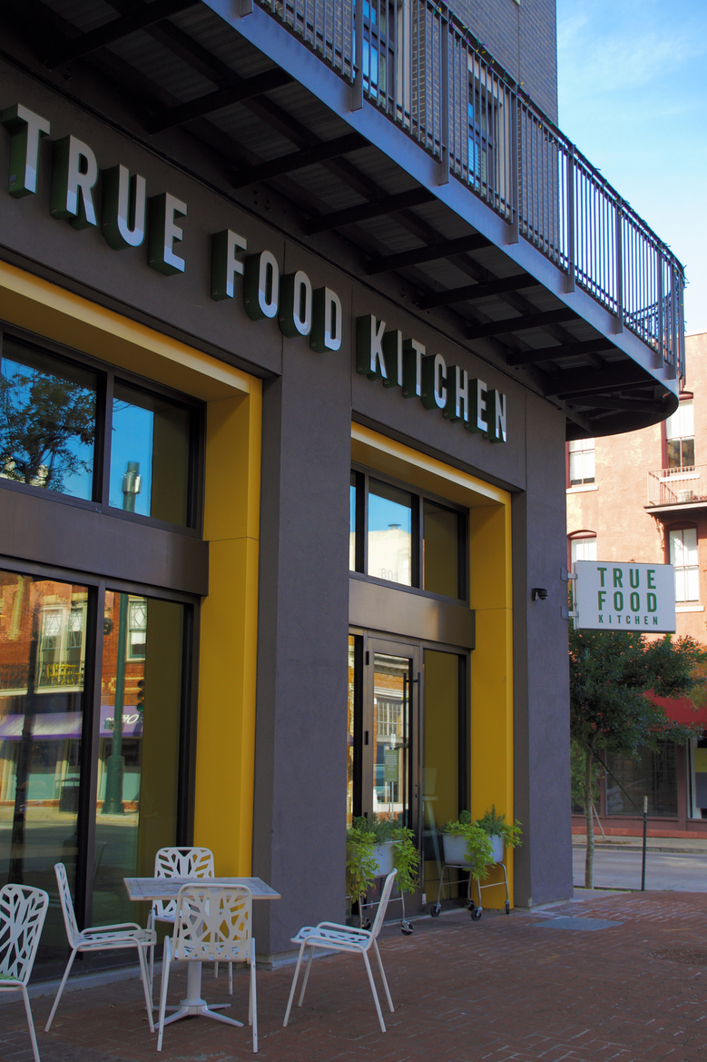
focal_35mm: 40
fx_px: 1179
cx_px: 349
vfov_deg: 48.5
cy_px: 531
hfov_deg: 33.4
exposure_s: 1/160
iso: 200
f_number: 2.8
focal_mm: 19
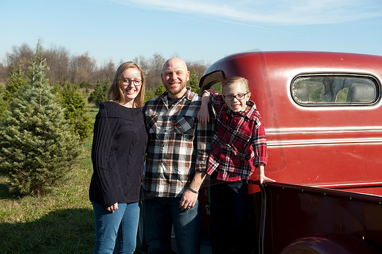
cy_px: 127
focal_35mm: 52
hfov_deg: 38.2
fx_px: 551
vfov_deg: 26.0
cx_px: 191
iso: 100
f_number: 7.1
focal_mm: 52
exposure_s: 1/320
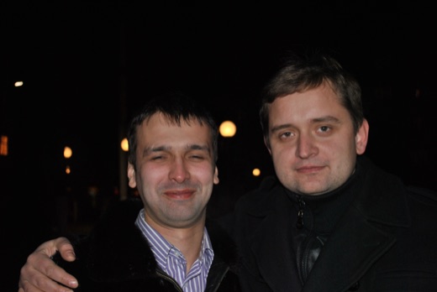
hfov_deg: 41.1
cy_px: 146
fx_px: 583
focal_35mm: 48
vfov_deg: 28.1
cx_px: 218
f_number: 4.8
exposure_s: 1/60
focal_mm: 32
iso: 200
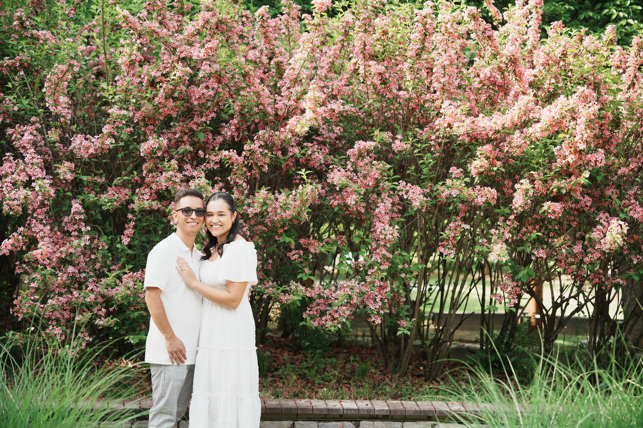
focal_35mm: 70
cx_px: 322
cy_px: 214
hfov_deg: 28.8
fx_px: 1250
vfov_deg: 19.5
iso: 100
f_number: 2.8
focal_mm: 70
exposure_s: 1/500
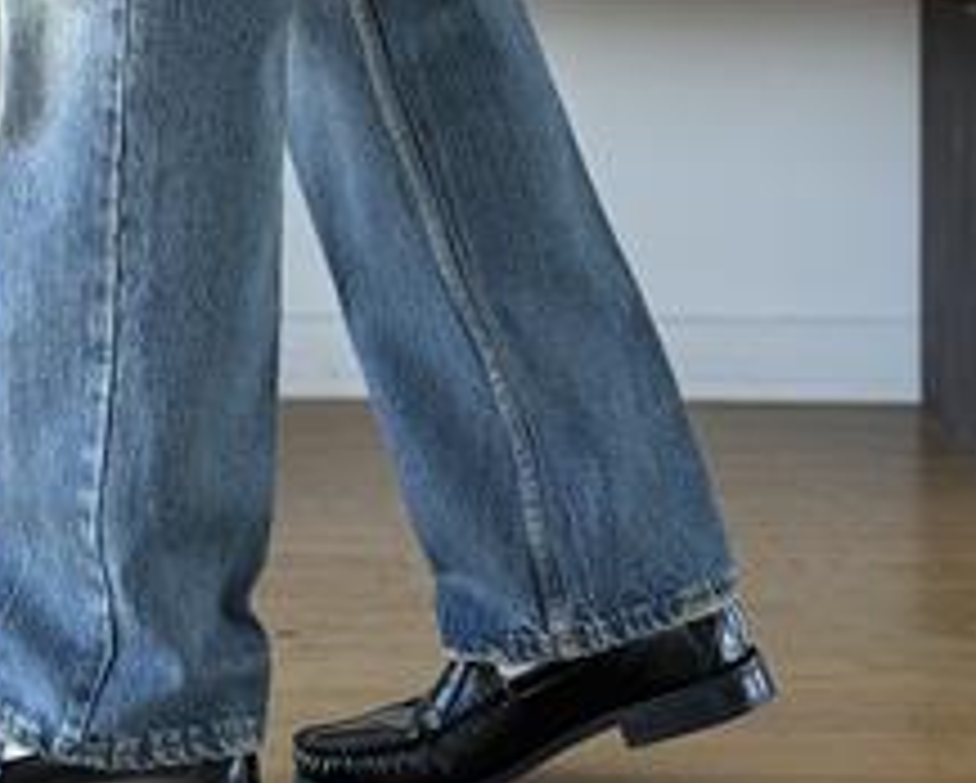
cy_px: -187
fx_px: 3325
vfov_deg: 13.0
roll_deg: -0.4
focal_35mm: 115
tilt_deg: -1.1
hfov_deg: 16.6
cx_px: 184
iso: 80
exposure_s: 1/200
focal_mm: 6.76
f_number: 1.78
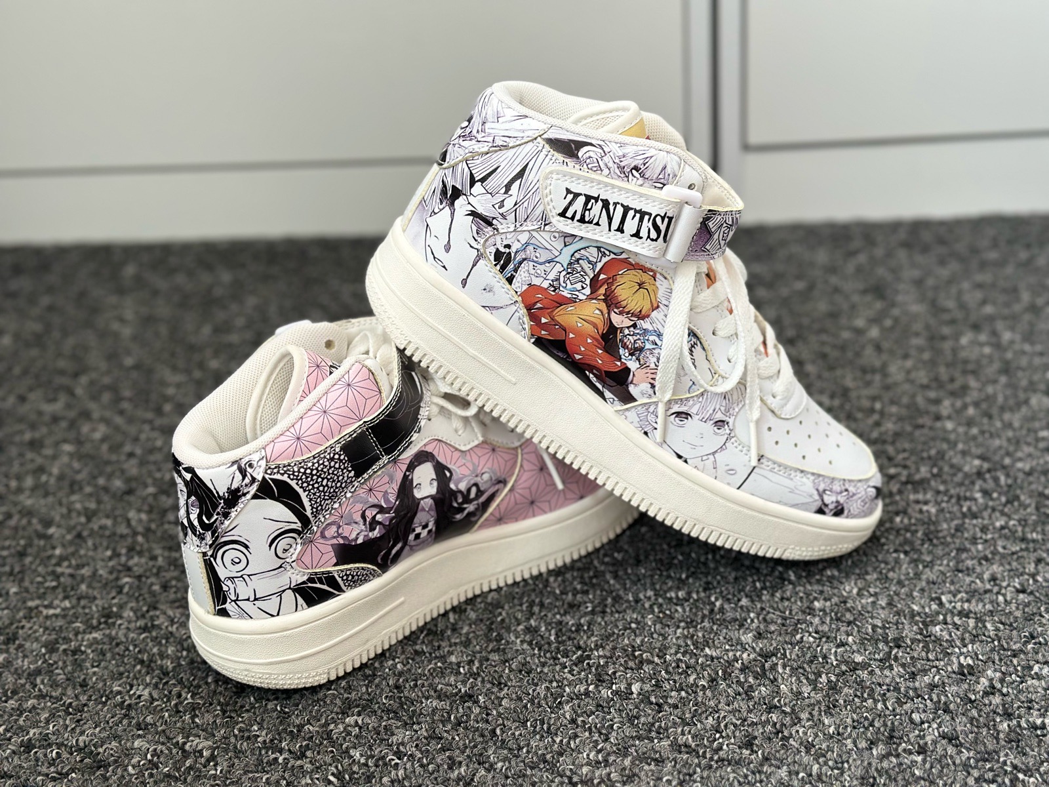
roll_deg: +5.2
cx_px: 524
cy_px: 394
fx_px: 1455
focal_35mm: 48
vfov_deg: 30.3
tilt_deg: -28.0
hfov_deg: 39.7
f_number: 1.78
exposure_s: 1/96
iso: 125
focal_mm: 6.86
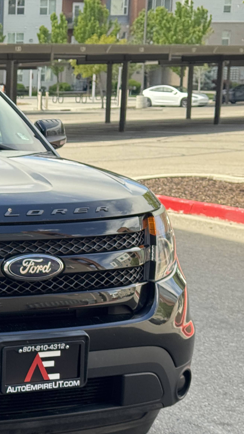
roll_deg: -2.3
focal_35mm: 90
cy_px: 272
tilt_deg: -6.2
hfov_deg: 12.8
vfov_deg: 23.6
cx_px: -115
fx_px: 1035
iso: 64
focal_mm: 6.76
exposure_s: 1/621
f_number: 1.78
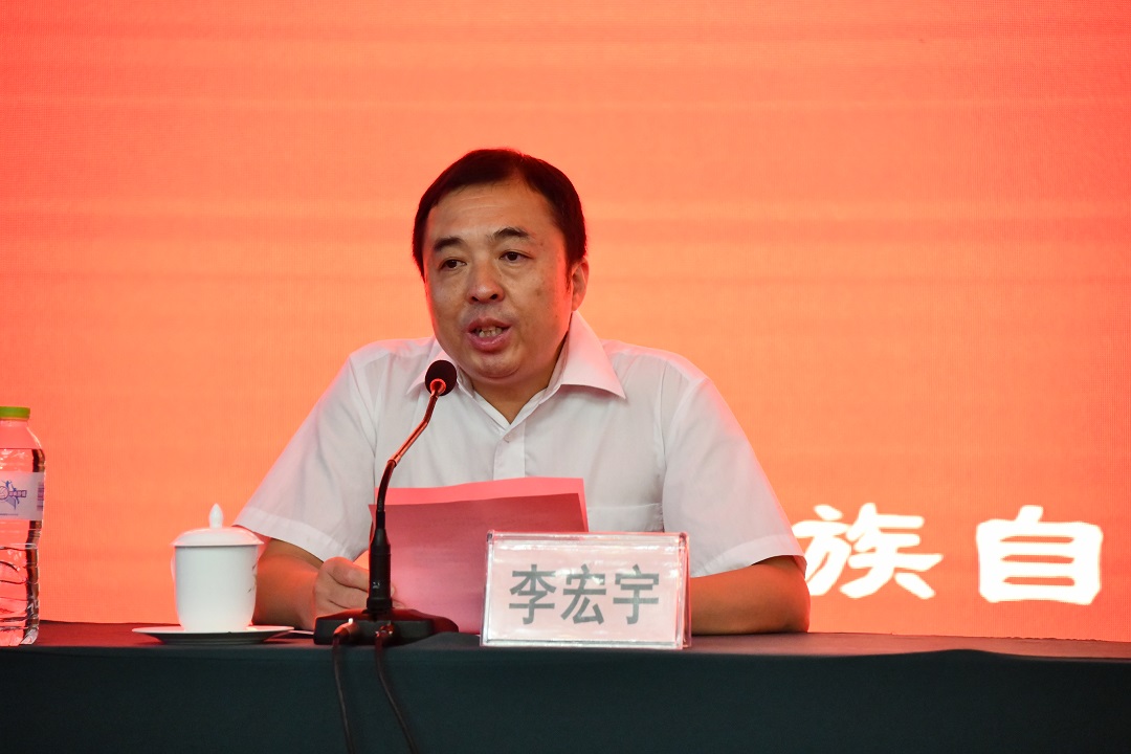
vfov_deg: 7.2
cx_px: 566
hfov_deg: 10.8
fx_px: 5969
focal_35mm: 190
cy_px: 377
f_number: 5.6
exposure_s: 1/125
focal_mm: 190
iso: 9000
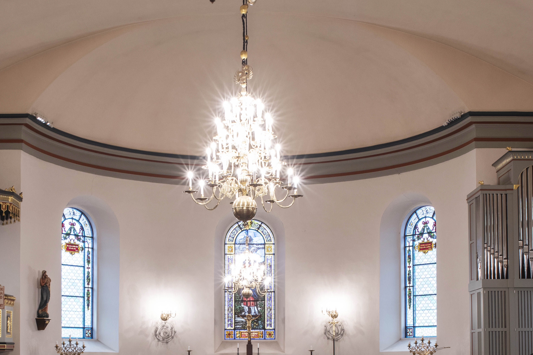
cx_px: 257
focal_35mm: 61
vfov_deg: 21.7
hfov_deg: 32.9
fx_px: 903
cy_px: 327
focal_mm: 28
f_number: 9.5
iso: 200
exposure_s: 1/2
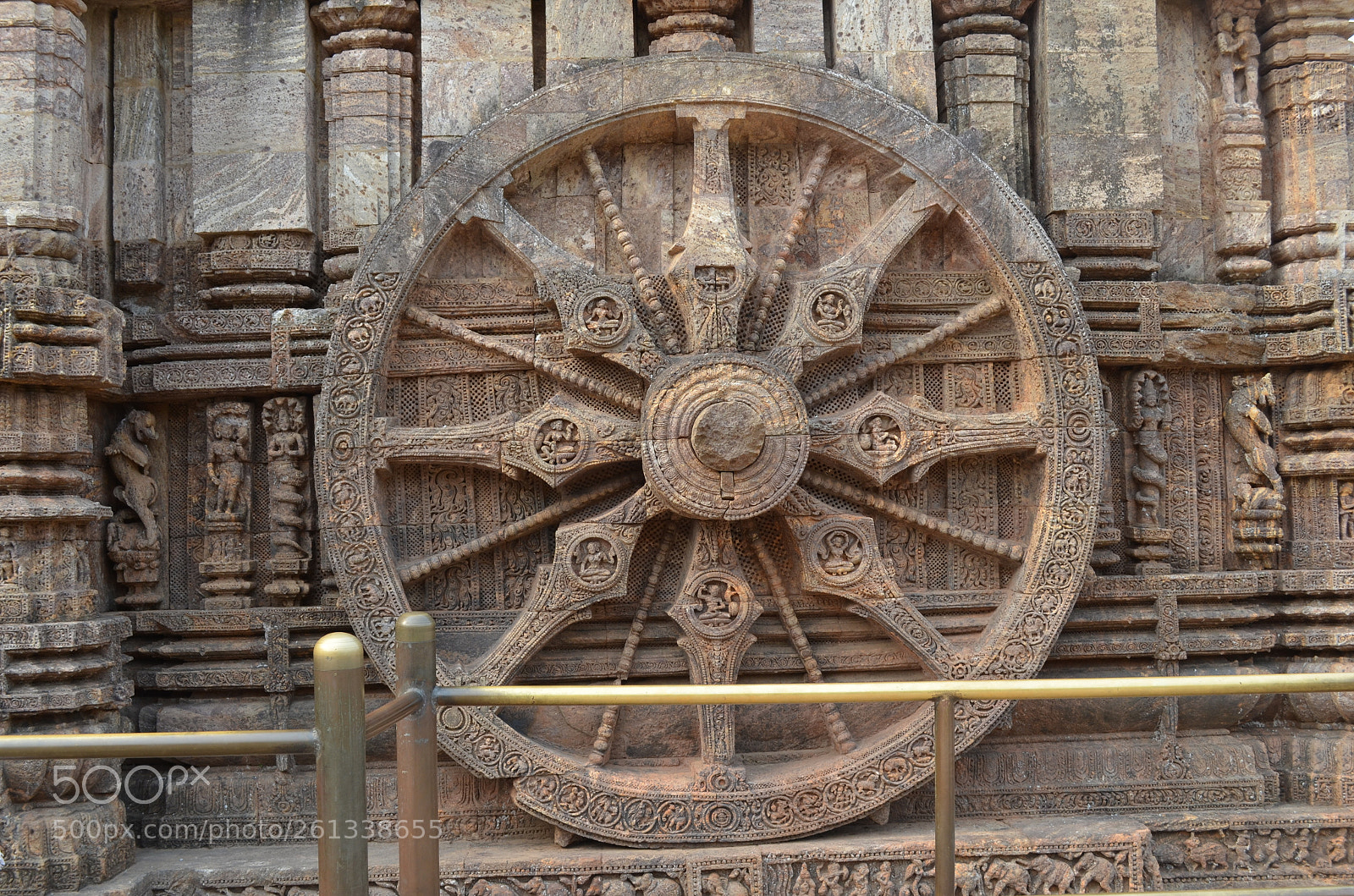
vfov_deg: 34.0
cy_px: 448
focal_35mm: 39
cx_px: 677
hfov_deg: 49.7
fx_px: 1463
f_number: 5.6
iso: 200
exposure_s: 1/125
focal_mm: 26
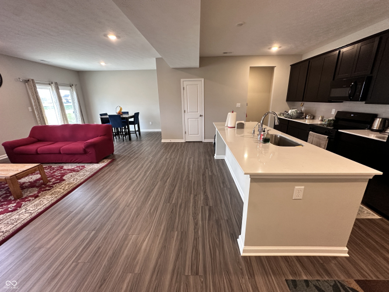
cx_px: 194
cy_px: 146
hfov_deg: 102.1
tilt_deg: -17.1
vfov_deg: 85.7
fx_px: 157
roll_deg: +0.7
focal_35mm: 14
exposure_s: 1/60
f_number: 2.2
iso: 250
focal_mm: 2.22
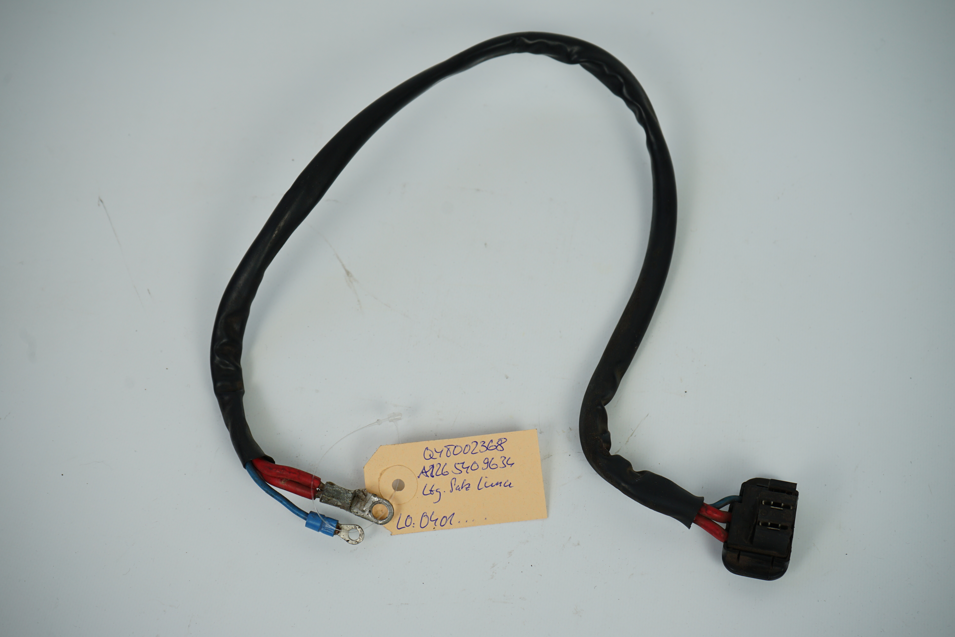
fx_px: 1592
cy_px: 318
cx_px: 478
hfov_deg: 33.4
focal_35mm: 60
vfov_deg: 22.6
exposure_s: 1/200
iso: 200
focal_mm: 60
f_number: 7.1
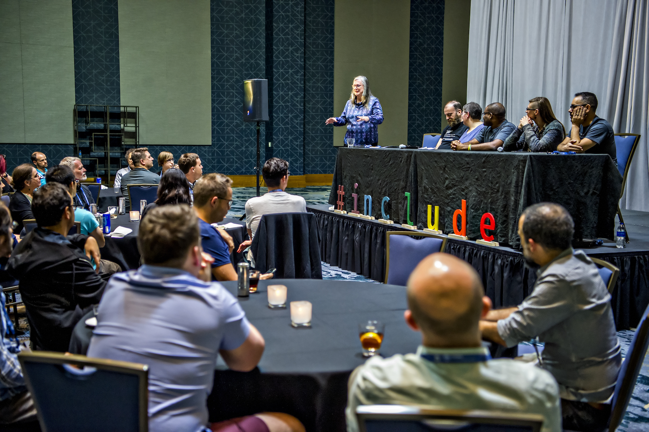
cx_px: 324
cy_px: 216
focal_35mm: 48
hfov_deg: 41.1
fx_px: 865
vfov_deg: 28.0
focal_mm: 48
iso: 4000
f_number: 3.2
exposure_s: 1/125
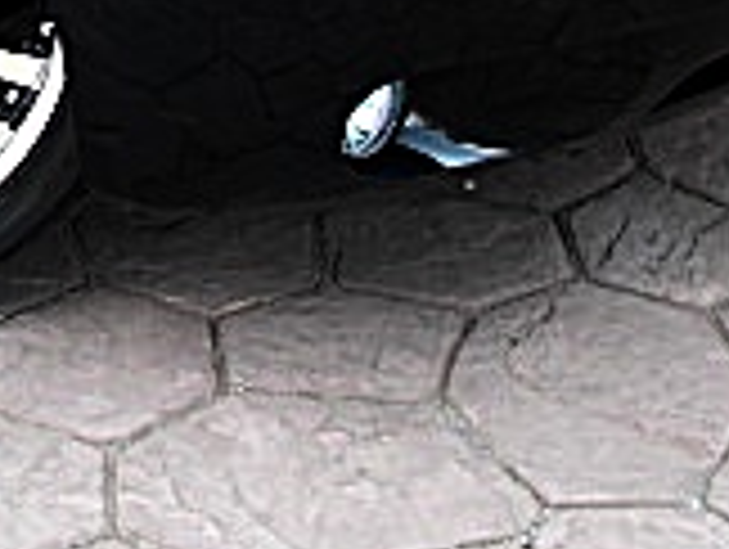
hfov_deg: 13.2
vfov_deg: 10.1
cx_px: -302
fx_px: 2995
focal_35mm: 142
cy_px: -315
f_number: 2.8
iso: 50
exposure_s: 1/100
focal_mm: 6.3
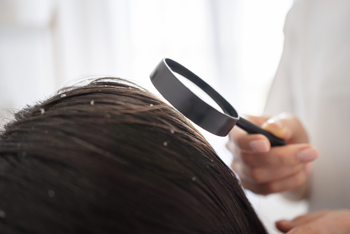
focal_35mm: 35
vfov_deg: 37.9
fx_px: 340
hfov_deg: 54.4
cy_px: 117
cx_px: 175
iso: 640
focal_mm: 35
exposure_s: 1/200
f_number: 2.8
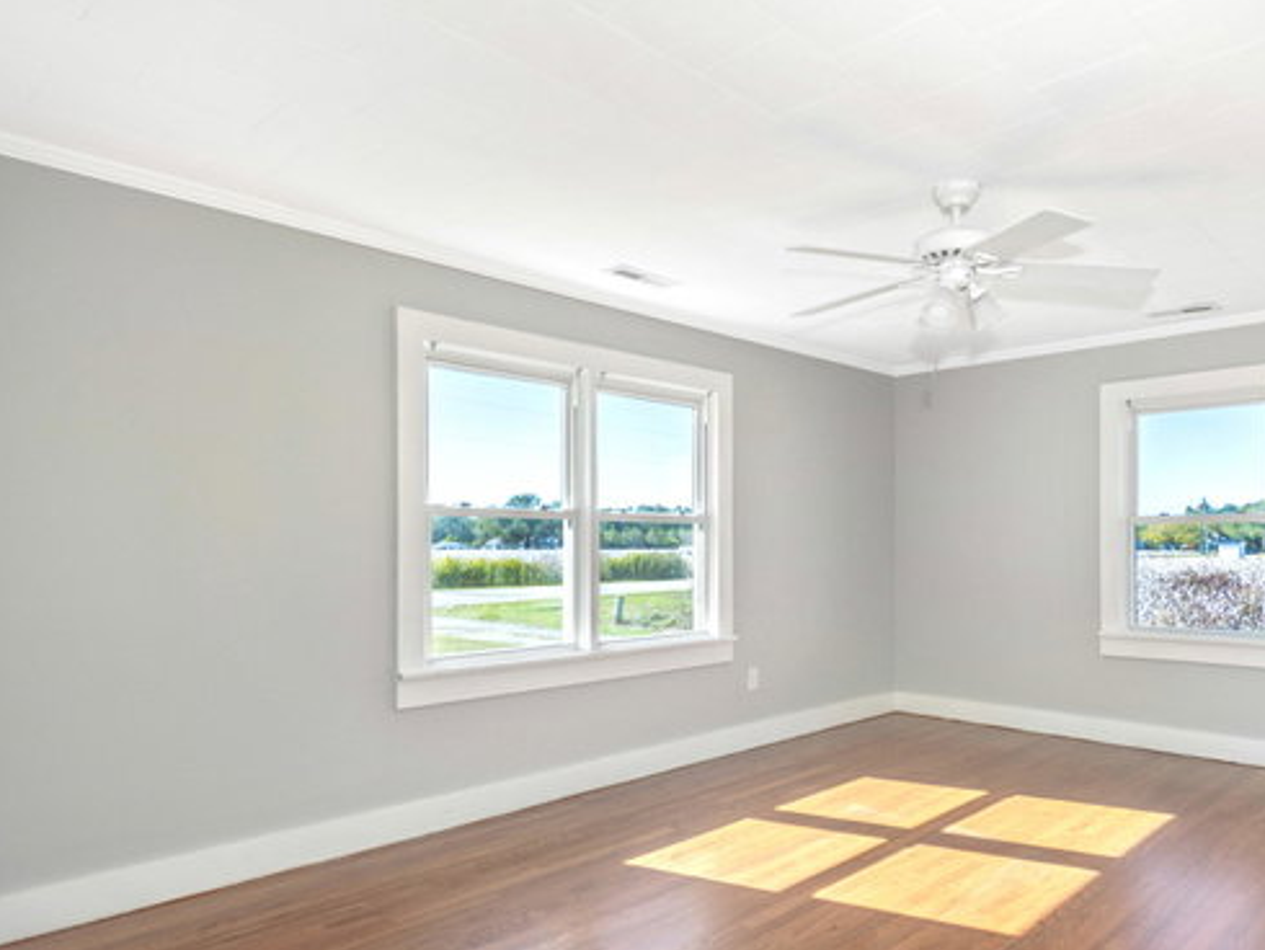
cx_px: 795
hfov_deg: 70.3
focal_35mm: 24
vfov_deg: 56.3
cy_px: 578
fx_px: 877
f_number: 7.1
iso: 160
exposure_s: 1/800
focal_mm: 17
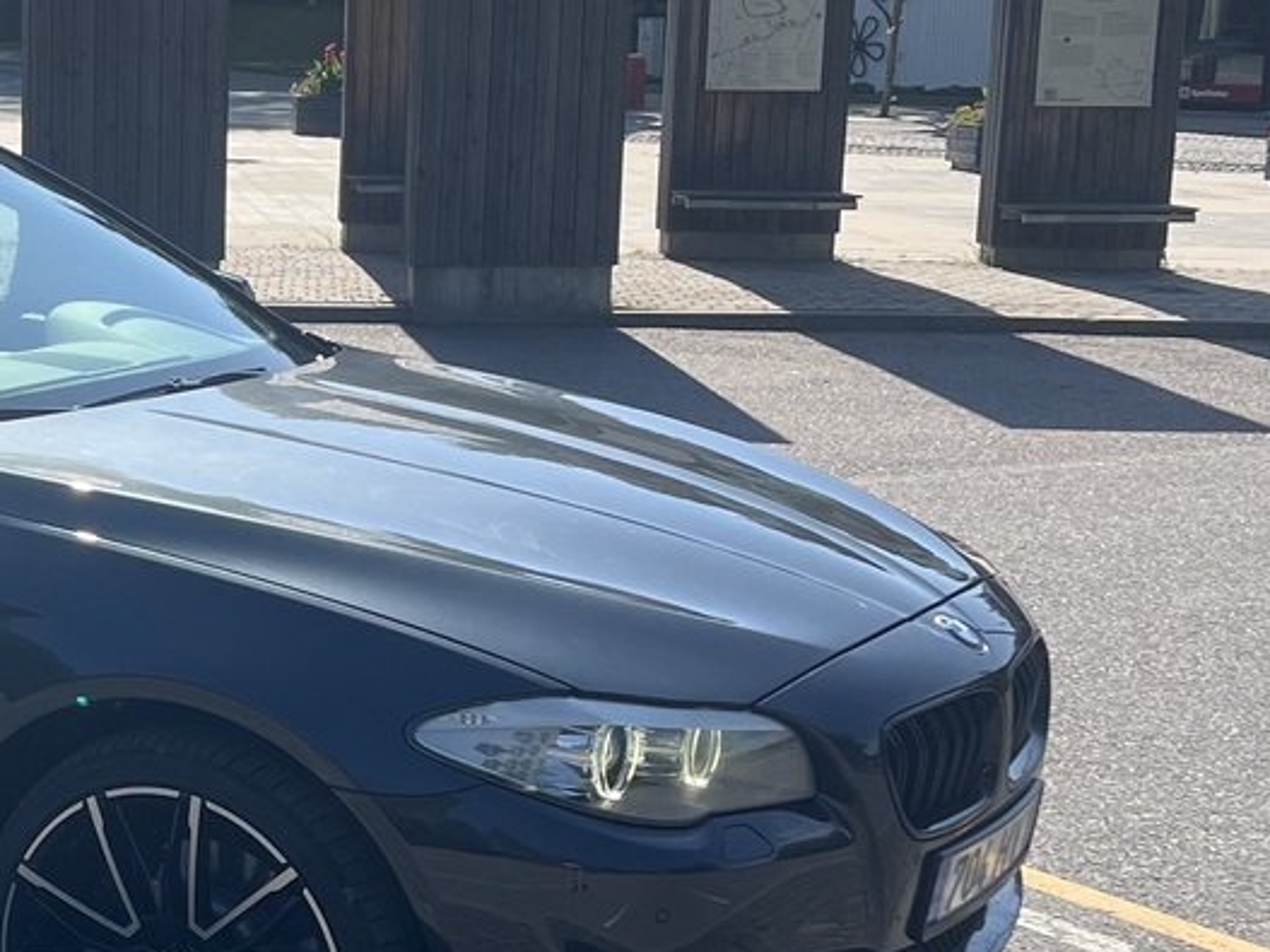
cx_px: -39
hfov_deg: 23.5
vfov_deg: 18.6
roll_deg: +0.1
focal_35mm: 79
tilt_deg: -10.3
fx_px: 2898
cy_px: 576
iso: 50
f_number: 1.6
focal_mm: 5.1
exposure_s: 1/3135
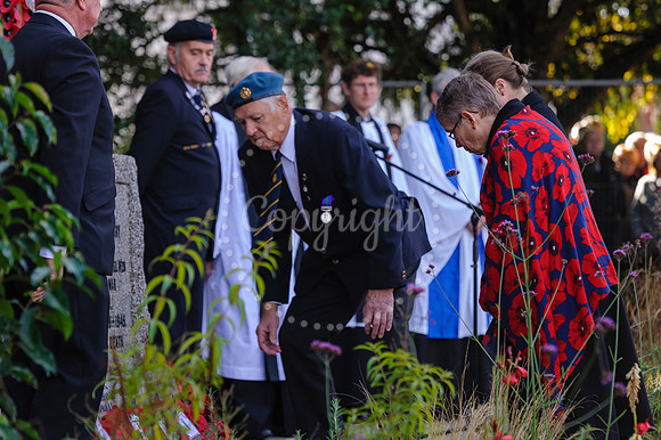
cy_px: 220
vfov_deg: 8.6
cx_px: 404
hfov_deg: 12.9
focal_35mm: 159
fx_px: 2916
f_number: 4.8
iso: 800
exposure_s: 1/500
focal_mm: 130
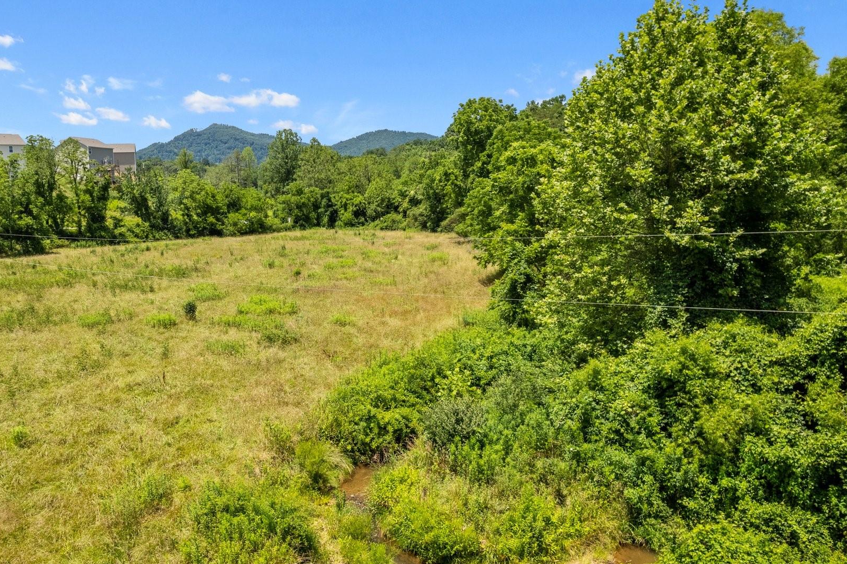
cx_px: 318
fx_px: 659
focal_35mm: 28
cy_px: 308
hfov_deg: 64.5
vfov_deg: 46.3
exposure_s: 1/2000
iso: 110
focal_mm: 8.38
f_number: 2.8
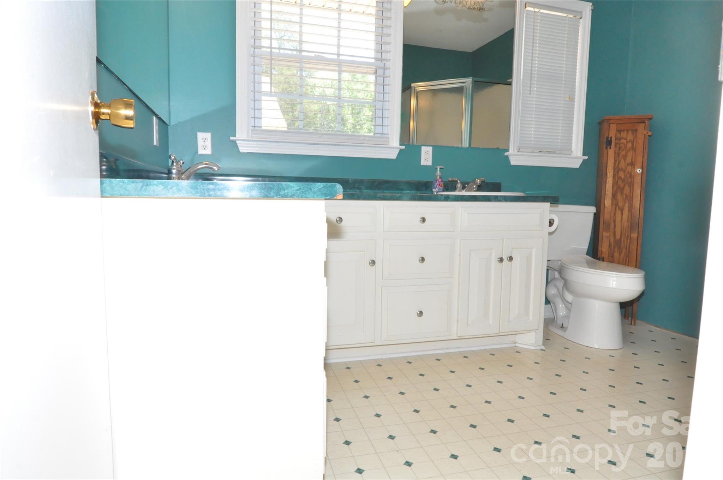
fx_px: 421
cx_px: 362
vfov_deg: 59.4
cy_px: 240
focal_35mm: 21
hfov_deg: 81.3
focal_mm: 14
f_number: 7.1
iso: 1600
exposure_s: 1/60
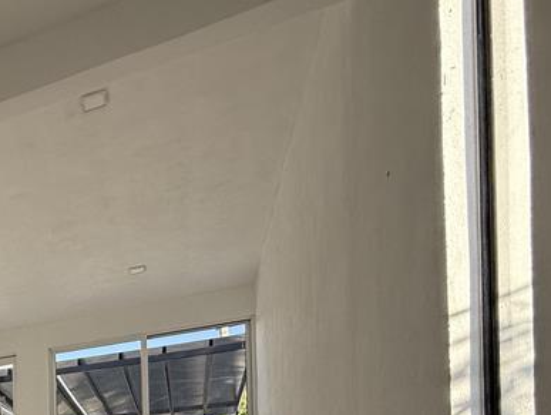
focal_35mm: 37
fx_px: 589
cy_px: 525
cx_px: -115
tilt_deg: +1.5
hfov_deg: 37.4
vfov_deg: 31.1
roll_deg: +1.6
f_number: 2.2
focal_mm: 2.22
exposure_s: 1/388
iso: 64
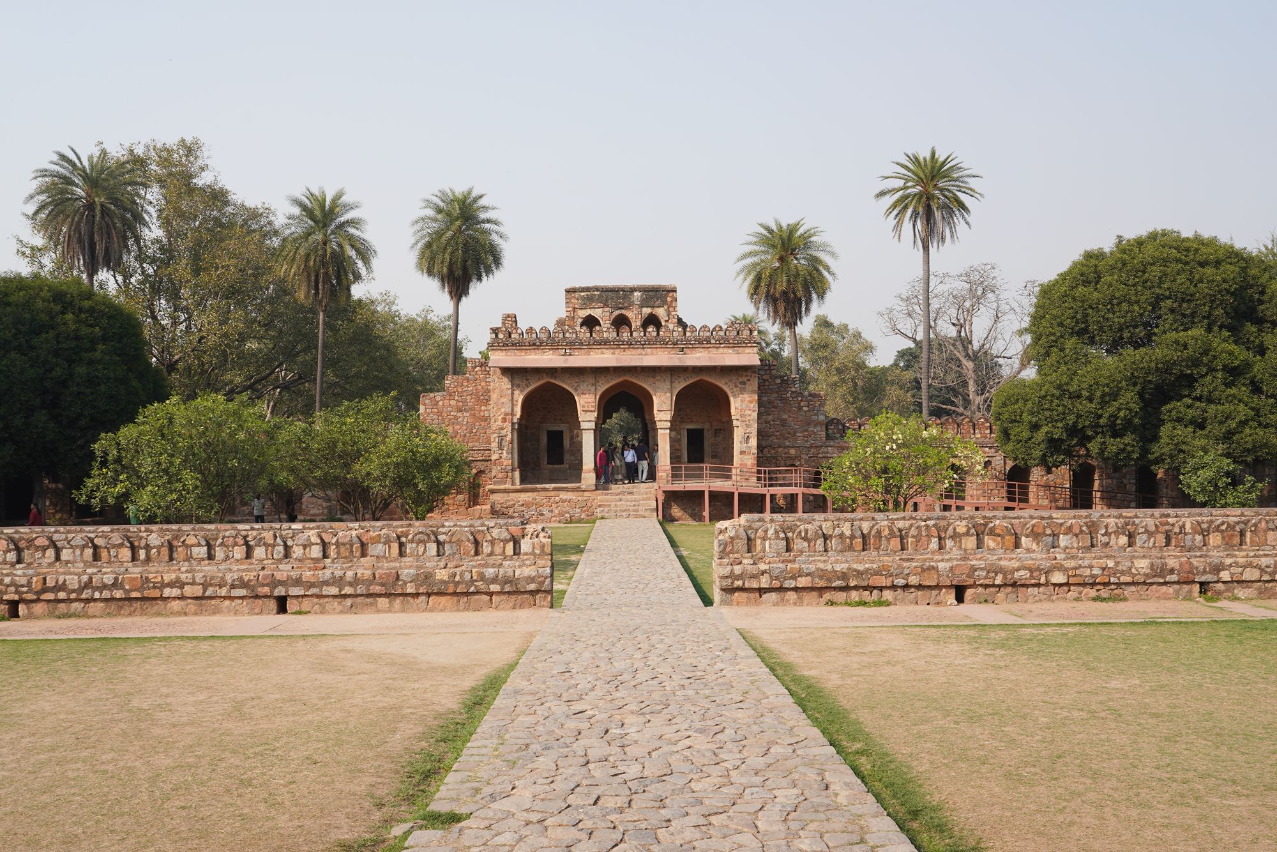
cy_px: 426
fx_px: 851
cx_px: 638
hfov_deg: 73.7
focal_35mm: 24
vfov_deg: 53.1
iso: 100
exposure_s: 1/100
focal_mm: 24
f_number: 11
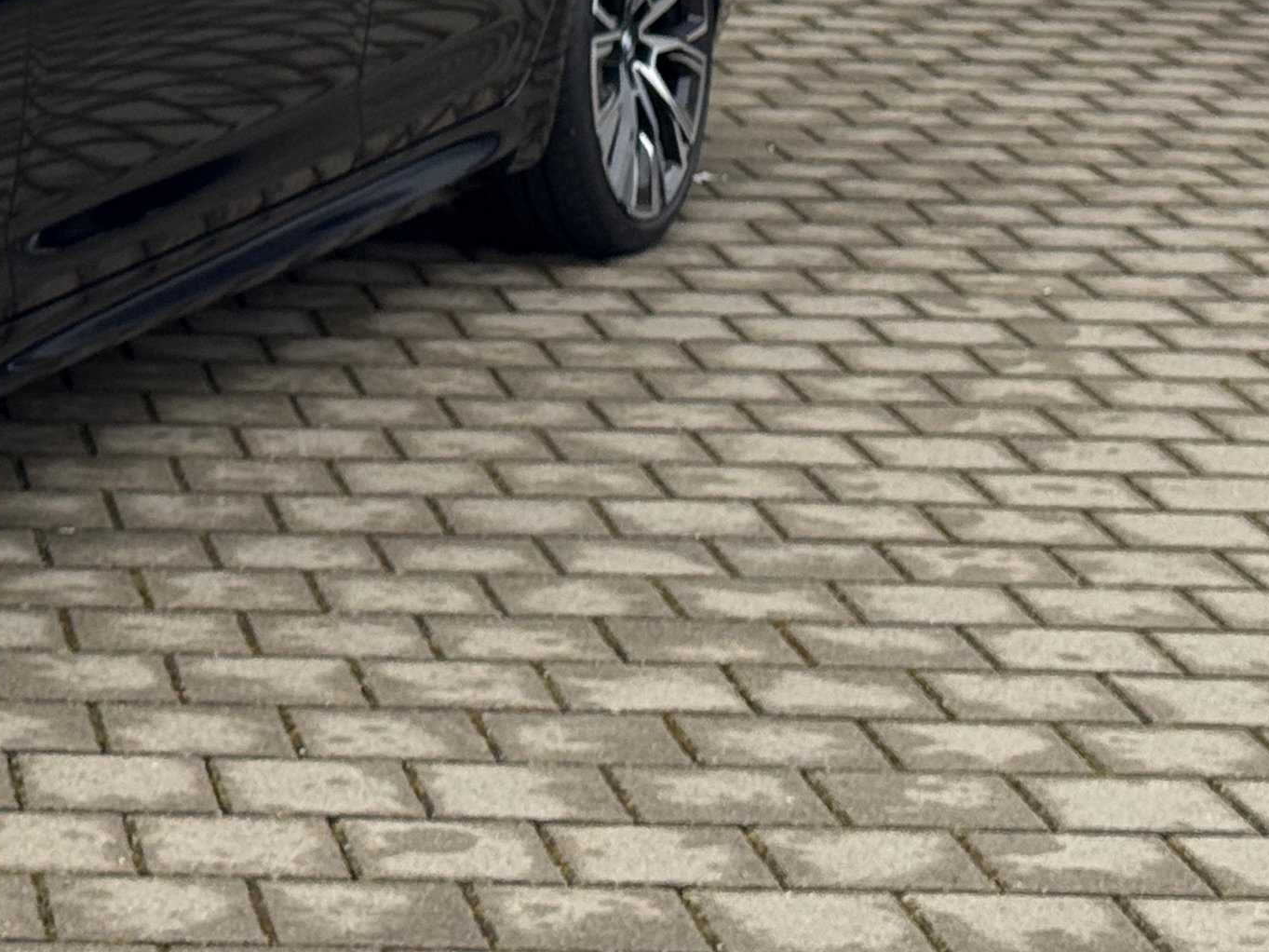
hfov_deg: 13.3
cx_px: -439
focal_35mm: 142
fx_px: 5205
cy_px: -374
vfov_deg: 10.2
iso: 64
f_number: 1.78
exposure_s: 1/1114
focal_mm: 6.76
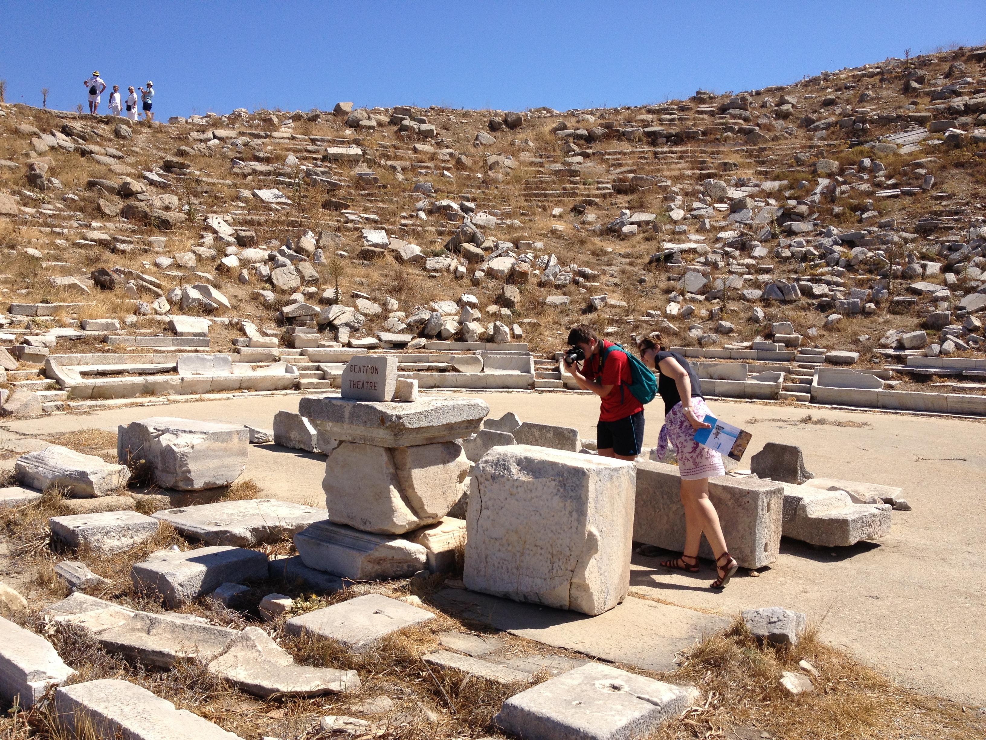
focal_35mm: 35
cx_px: 493
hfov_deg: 52.6
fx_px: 997
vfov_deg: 40.7
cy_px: 370
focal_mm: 4.28
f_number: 2.4
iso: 50
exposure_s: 1/2045
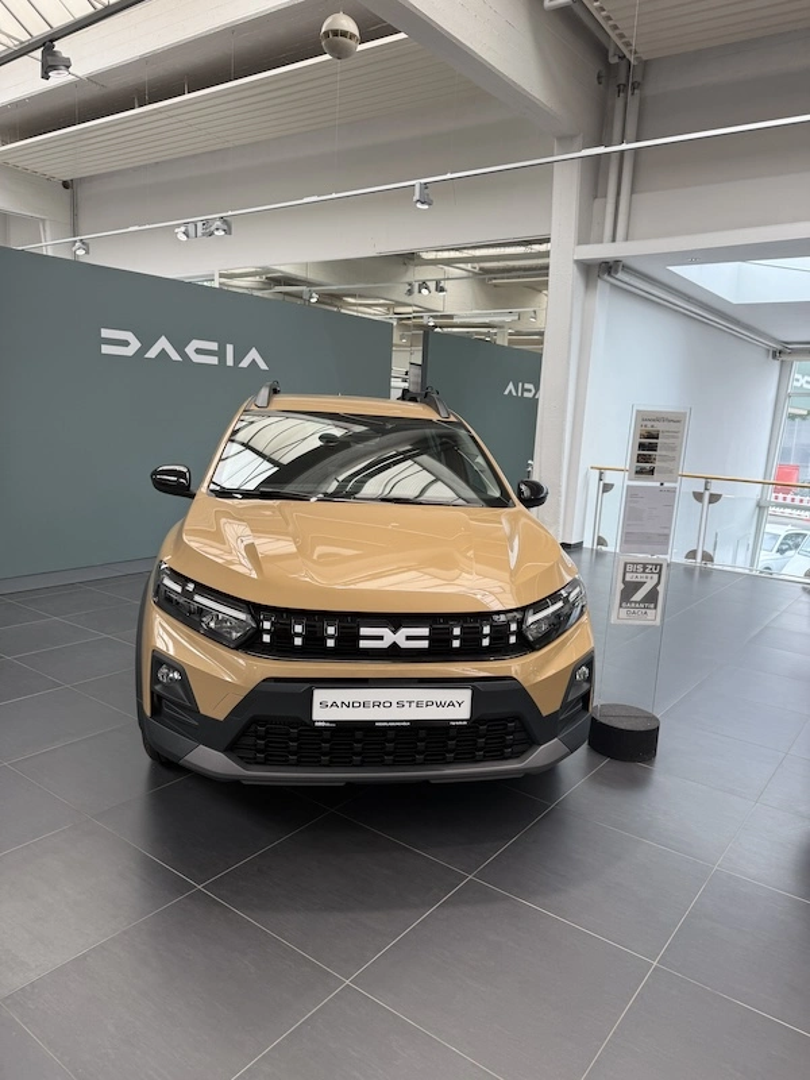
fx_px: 749
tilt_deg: -8.2
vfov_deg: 71.6
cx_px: 405
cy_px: 540
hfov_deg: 56.8
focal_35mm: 24
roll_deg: -2.9
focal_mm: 6.76
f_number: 1.78
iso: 64
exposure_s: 1/268
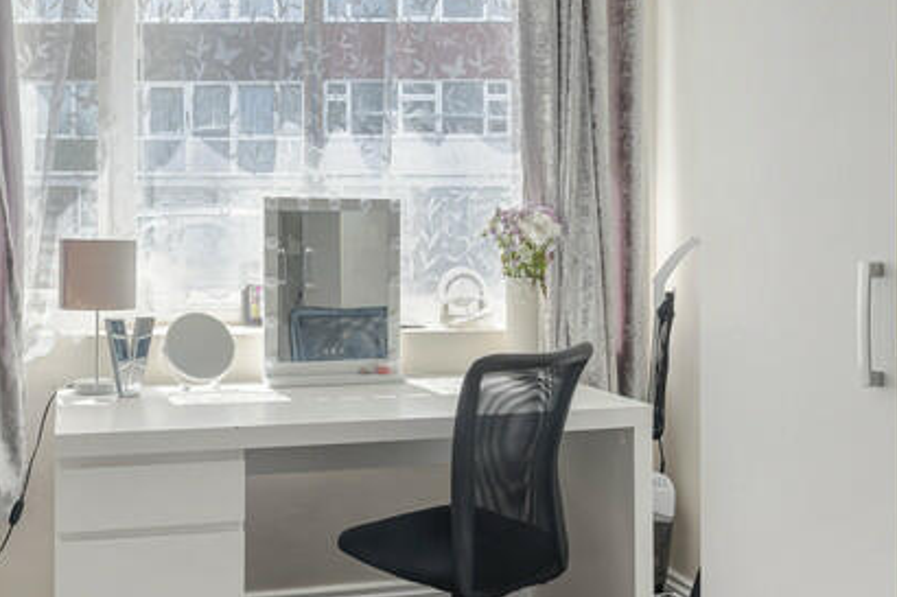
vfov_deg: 33.1
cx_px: 396
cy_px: 194
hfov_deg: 48.4
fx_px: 996
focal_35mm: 40
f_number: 8
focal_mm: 16
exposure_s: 1/13
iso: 200
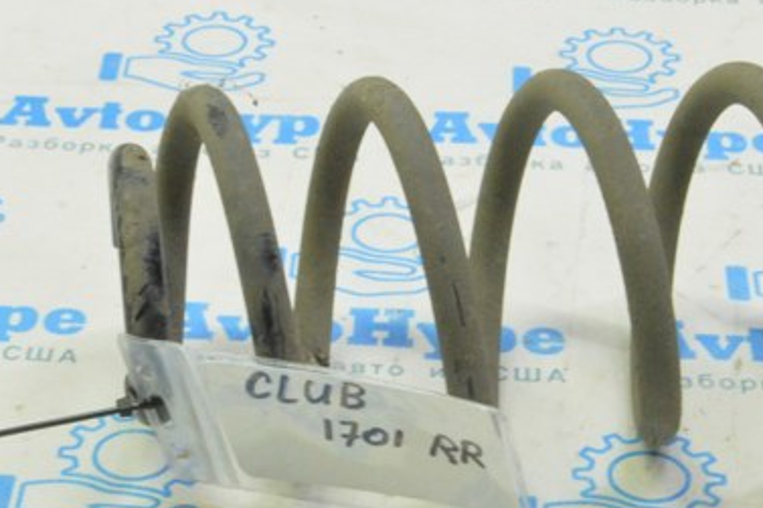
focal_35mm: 117
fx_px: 2479
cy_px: 359
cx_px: 352
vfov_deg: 11.7
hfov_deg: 17.5
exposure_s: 1/20
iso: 6400
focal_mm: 46
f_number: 20
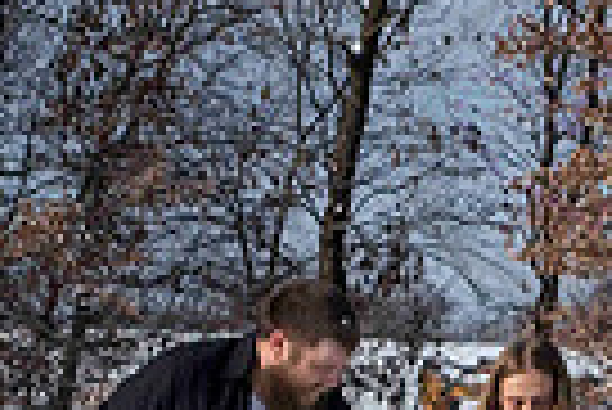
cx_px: 576
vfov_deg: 4.0
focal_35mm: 342
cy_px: 701
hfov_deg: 6.0
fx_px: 5820
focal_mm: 80
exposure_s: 1/1000
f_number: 16
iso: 640
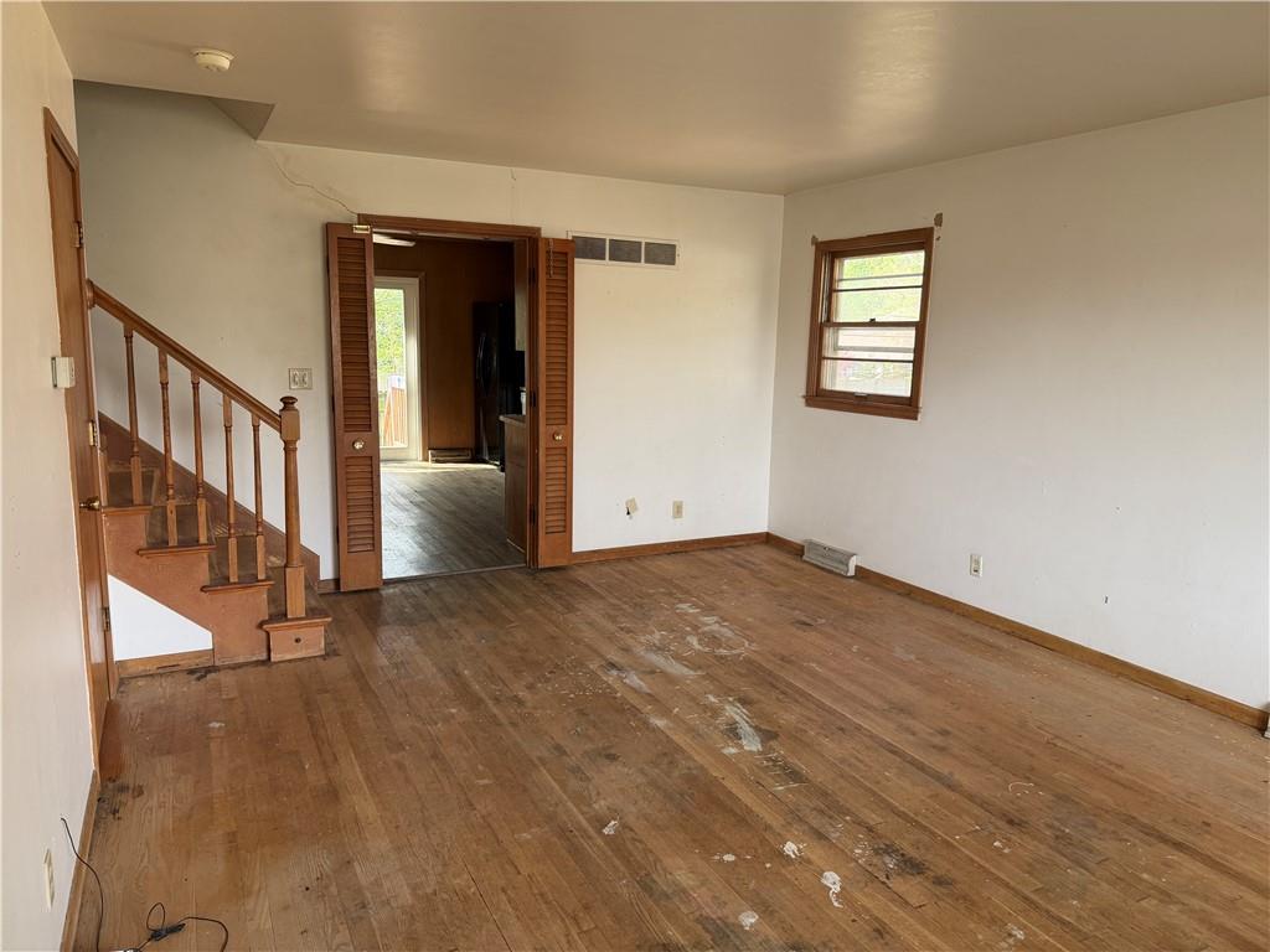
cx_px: 635
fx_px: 881
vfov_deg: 56.8
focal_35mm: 24
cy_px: 476
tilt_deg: -8.5
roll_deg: -1.7
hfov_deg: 71.6
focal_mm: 6.76
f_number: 1.78
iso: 125
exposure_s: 1/121
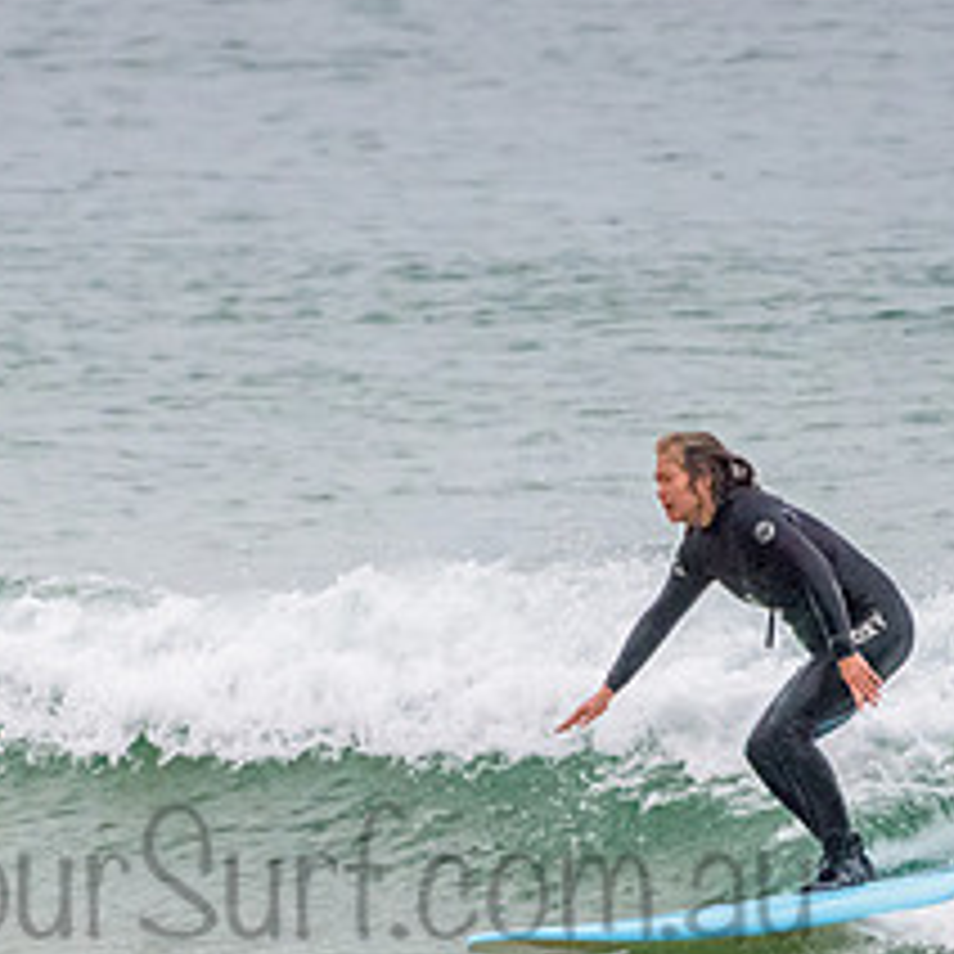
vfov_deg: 1.2
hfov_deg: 1.2
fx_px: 44400
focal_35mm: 1424
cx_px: 338
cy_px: 835
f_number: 5.6
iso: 1800
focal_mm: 500
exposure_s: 1/1000
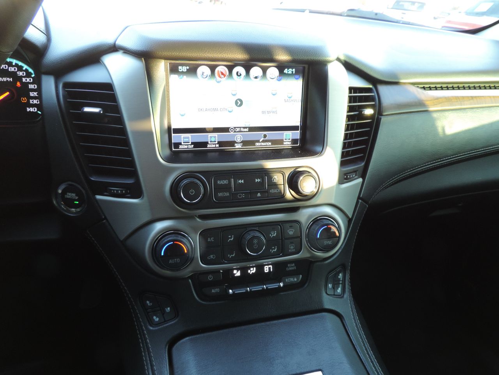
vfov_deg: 56.8
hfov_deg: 71.6
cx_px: 250
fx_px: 346
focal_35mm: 24
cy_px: 188
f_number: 3
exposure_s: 1/30
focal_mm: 4.3
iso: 280
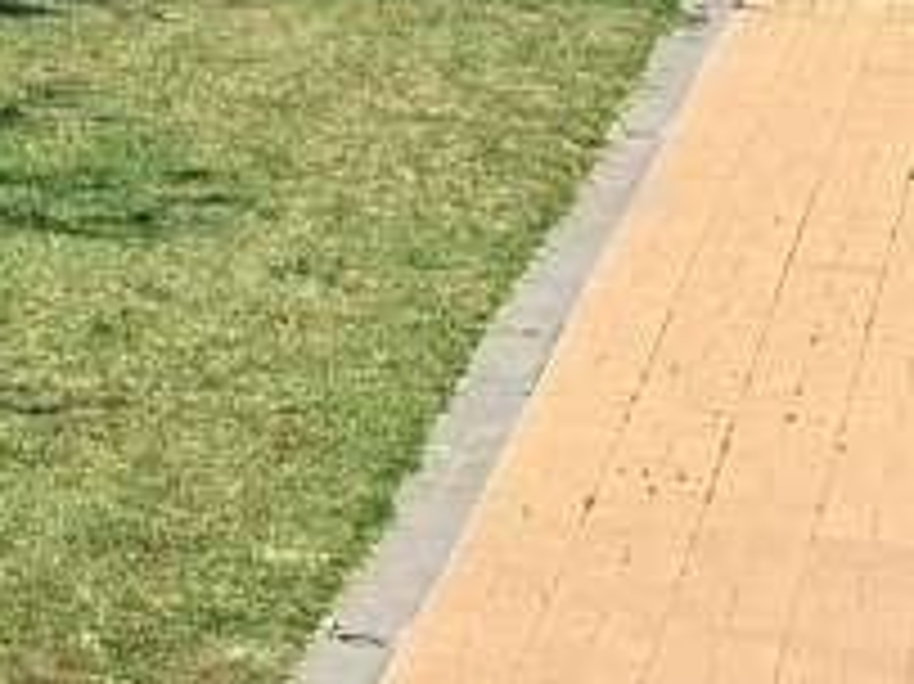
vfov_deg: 8.4
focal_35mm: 170
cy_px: -529
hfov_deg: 10.5
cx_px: -1036
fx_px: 4486
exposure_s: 1/2075
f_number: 1.8
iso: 50
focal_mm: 5.54
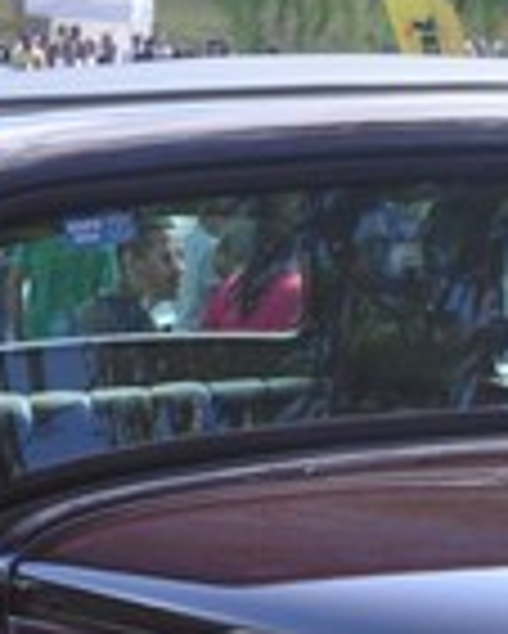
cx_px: 623
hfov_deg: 9.2
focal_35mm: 165
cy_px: 1003
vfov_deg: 11.1
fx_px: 3098
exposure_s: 1/160
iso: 200
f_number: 6.3
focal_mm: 22
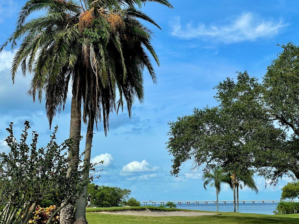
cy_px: 113
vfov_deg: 27.5
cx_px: 151
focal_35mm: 53
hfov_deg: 36.2
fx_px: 458
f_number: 2
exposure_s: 1/1653
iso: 25
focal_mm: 6
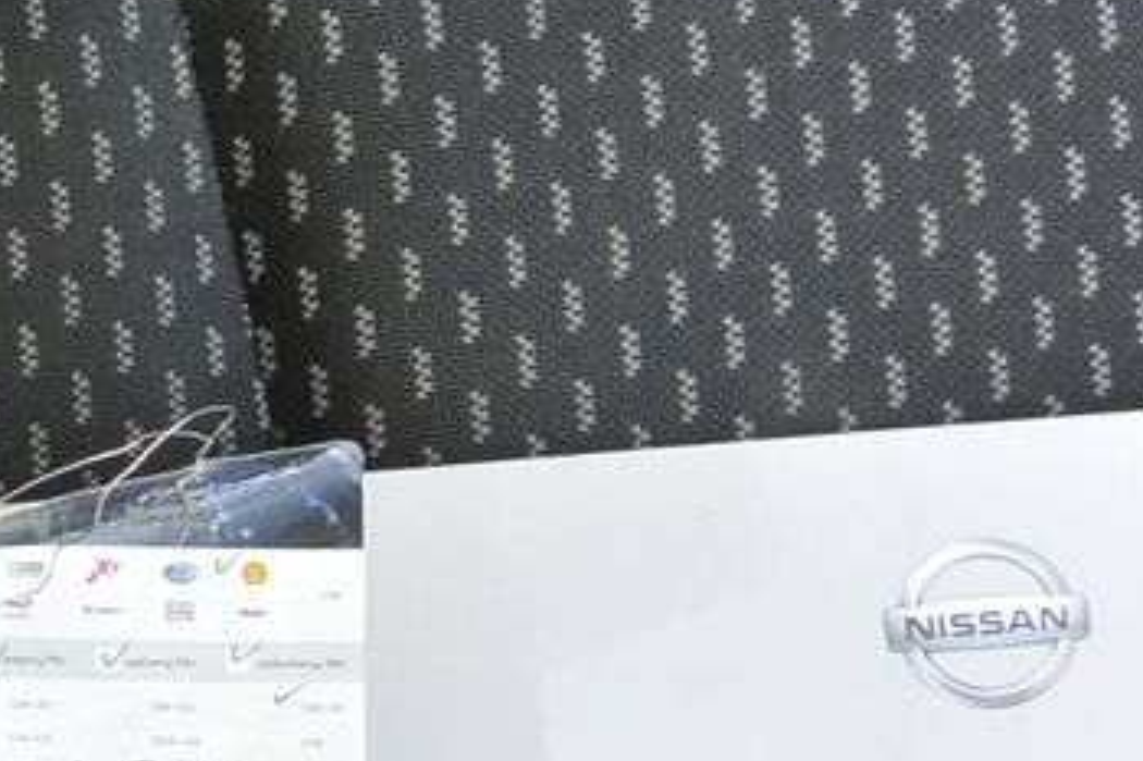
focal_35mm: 79
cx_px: -405
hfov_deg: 22.5
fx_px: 2507
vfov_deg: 16.5
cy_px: 910
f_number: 3.5
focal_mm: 10
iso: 220
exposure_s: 1/125
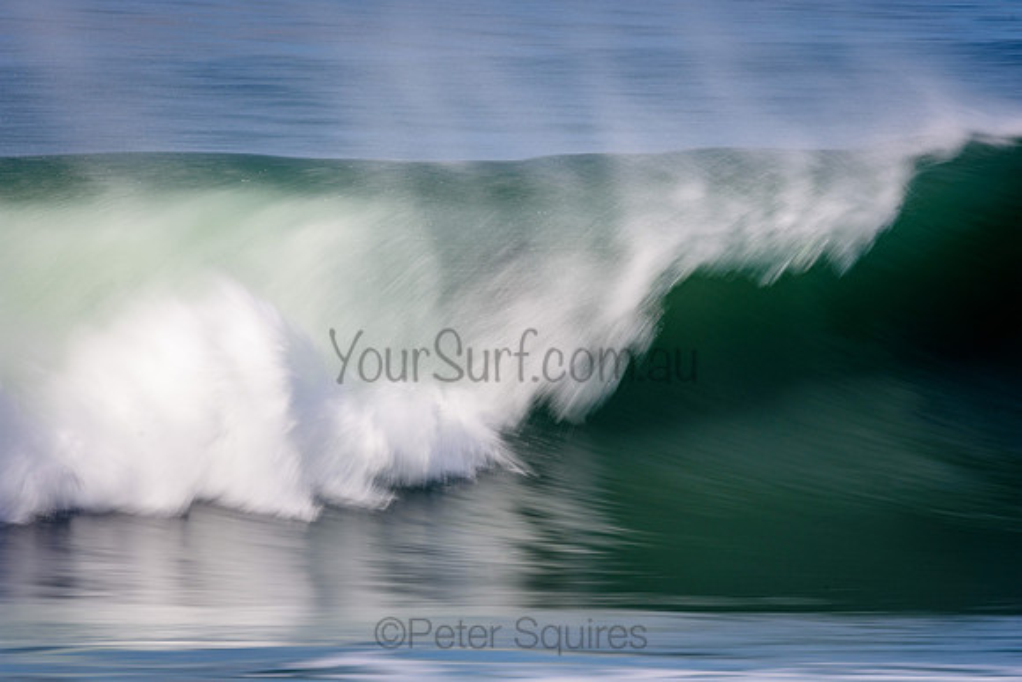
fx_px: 18740
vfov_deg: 2.1
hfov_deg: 3.1
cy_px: 341
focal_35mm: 660
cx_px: 511
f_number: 18
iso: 100
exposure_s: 1/20
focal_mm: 440
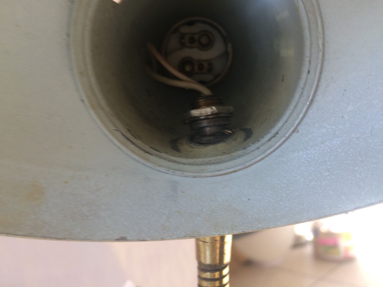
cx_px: 192
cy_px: 144
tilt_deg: -6.1
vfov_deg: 48.2
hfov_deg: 61.7
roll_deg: +3.4
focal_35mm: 29
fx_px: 321
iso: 50
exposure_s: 1/50
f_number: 2.2
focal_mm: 4.15
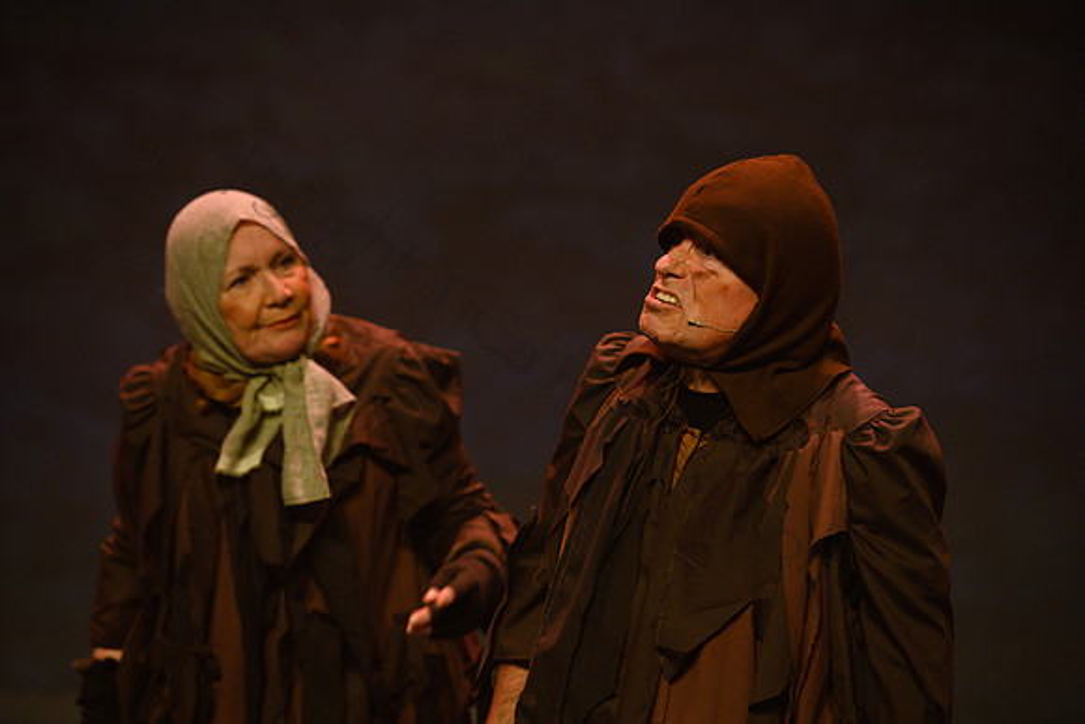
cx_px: 542
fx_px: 4974
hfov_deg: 12.4
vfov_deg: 8.3
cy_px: 362
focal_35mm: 165
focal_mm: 165
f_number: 3.5
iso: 1250
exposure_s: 1/160
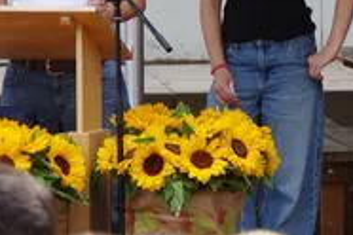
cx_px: 385
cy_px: -7
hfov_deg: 4.3
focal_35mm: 483
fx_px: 4736
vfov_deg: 2.8
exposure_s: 1/250
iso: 400
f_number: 6.3
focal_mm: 100
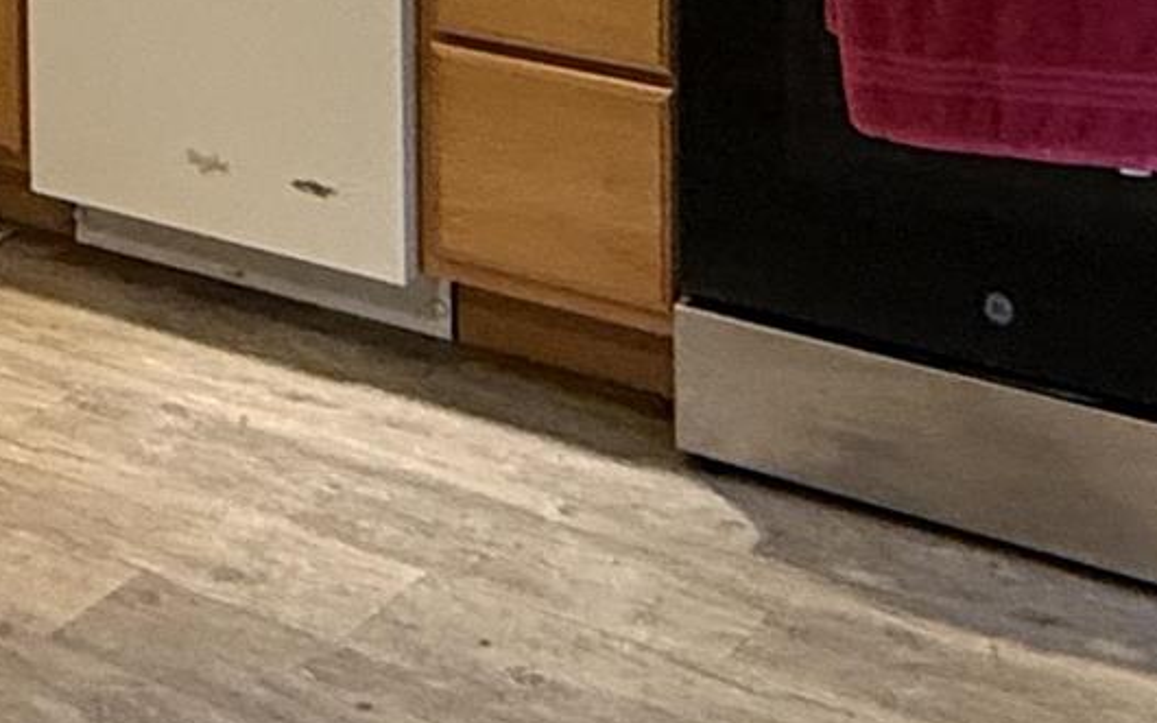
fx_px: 2711
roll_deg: -0.9
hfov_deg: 23.9
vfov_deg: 13.2
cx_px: 334
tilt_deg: -1.2
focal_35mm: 86
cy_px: -714
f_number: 2.2
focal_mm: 2.22
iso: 250
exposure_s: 1/60
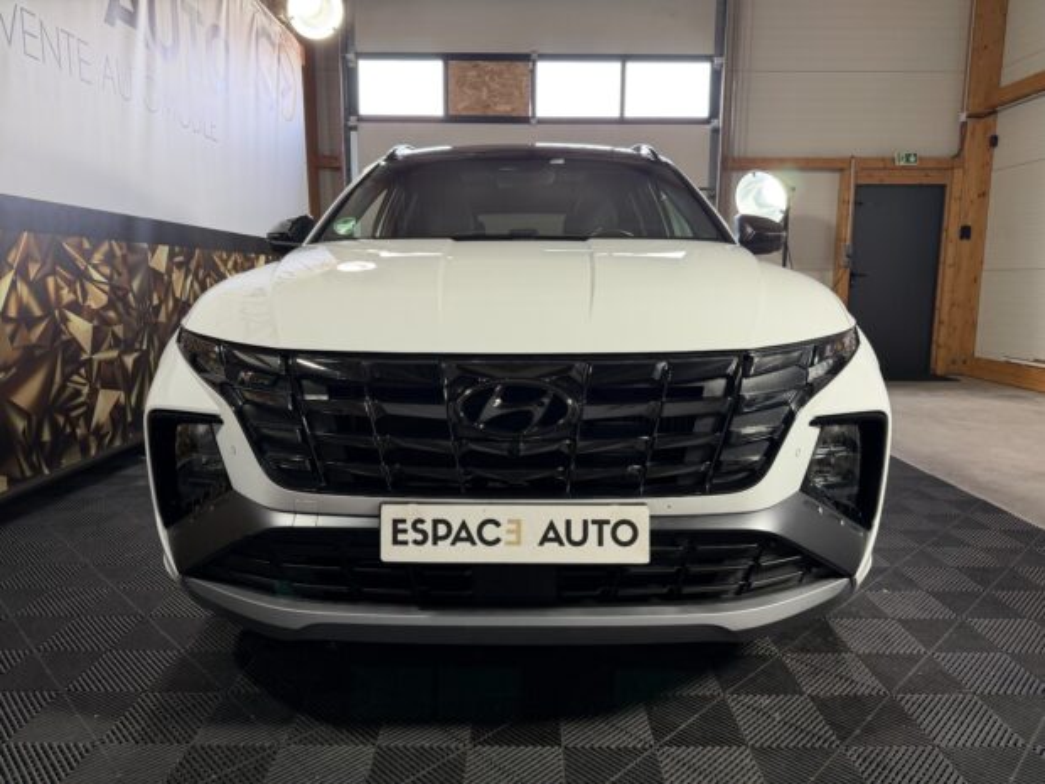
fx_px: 725
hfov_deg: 71.6
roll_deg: -0.4
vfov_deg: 56.8
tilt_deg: -8.8
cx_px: 522
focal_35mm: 24
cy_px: 392
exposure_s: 1/107
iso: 200
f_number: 1.78
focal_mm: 6.76
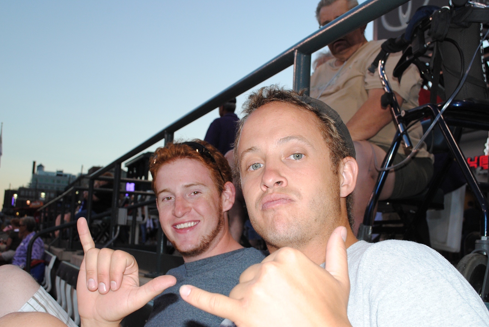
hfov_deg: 46.4
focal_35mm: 42
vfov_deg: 32.0
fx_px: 571
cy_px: 175
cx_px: 242
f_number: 7.1
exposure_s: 1/100
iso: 400
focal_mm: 26
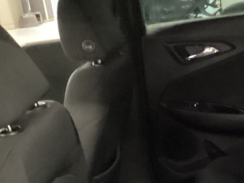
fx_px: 620
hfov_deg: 21.6
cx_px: 230
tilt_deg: -29.4
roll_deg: +4.7
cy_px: 233
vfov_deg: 16.0
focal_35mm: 88
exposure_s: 1/15
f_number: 2.4
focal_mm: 3.3
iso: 800
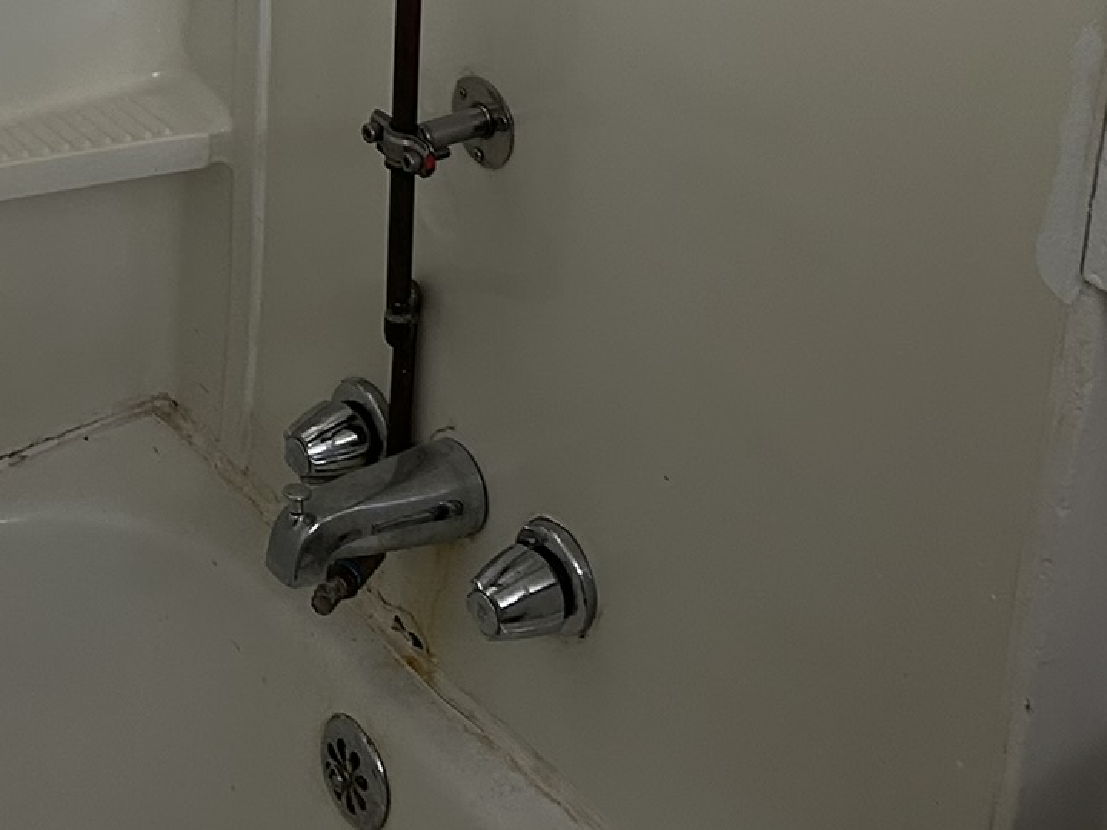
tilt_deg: -19.4
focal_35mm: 74
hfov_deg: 25.6
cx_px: 132
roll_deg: -0.3
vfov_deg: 18.5
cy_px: -251
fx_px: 2366
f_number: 1.5
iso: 160
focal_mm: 5.7
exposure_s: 1/60
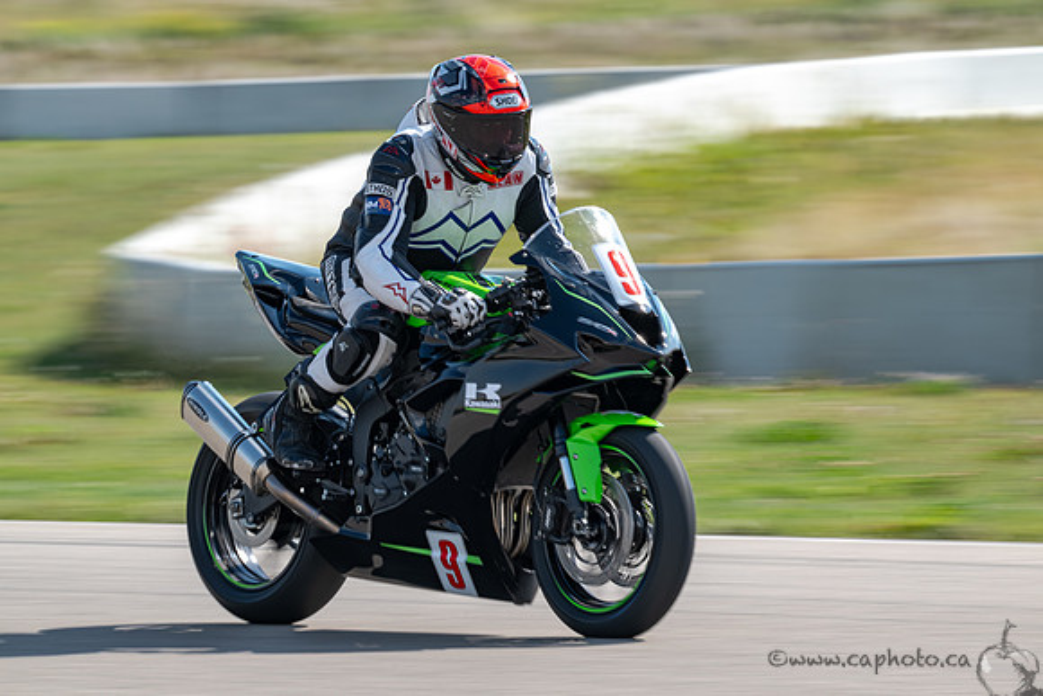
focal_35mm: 350
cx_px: 522
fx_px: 10142
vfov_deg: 3.9
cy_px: 348
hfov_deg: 5.9
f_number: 16
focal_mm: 350
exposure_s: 1/160
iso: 280
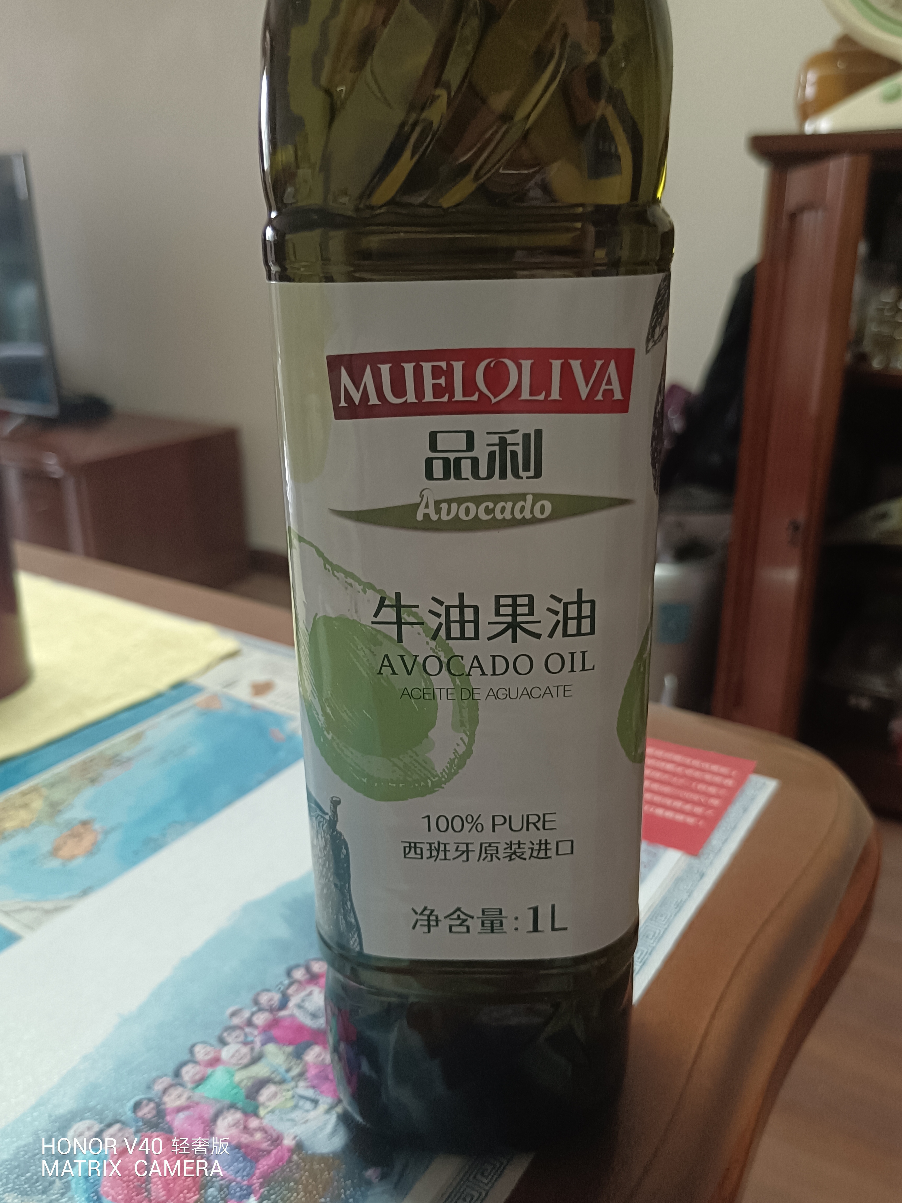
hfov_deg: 51.4
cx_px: 451
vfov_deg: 65.3
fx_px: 938
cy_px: 602
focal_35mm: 27
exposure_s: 1/33.3
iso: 1253
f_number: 1.9
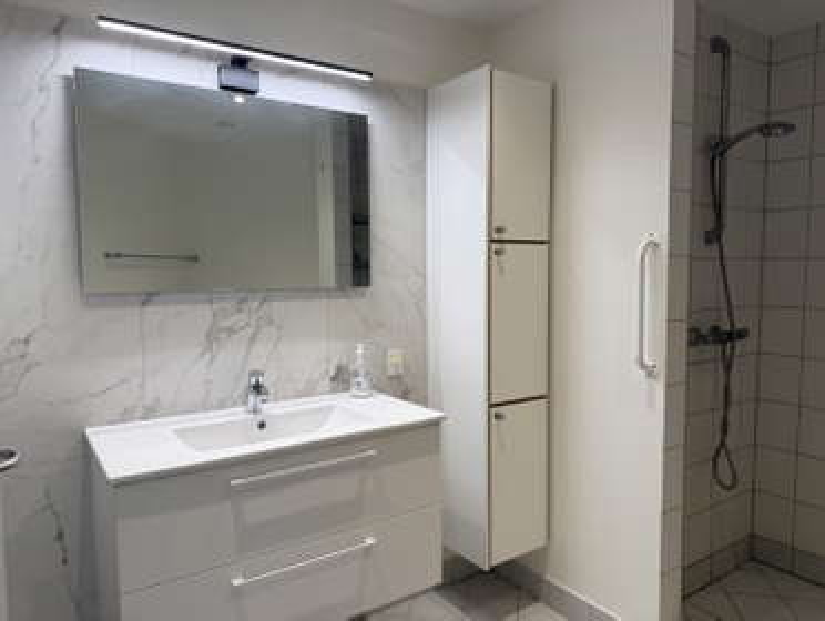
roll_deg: -0.2
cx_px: 412
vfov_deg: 56.9
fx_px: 573
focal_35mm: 24
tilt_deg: -3.0
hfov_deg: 71.5
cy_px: 310
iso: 80
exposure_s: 1/100
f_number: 1.78
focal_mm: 6.76
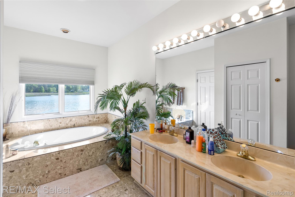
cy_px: 98
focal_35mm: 16
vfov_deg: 73.7
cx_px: 148
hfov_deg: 96.8
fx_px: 131
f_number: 5.6
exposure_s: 1/30
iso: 640
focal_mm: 16
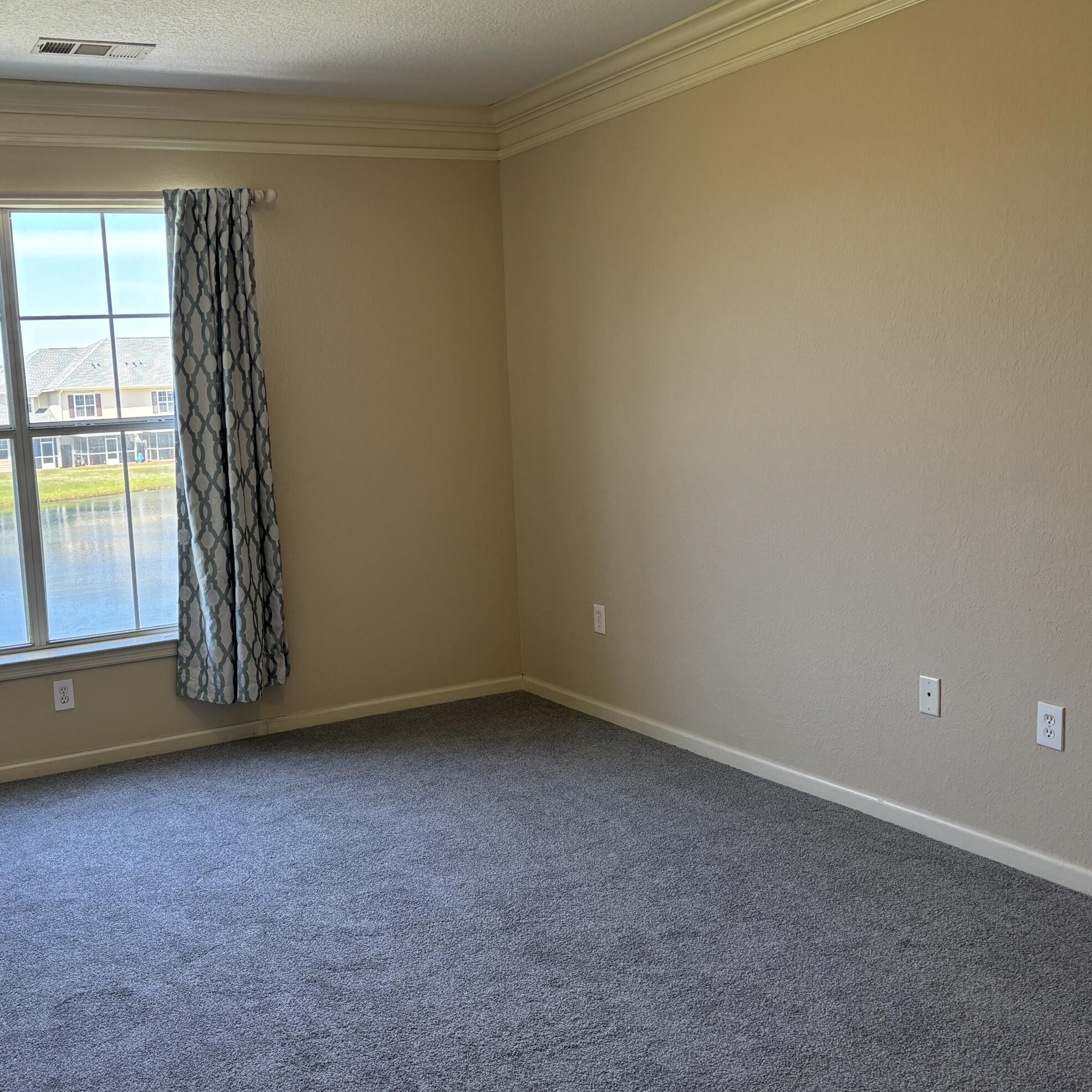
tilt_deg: -4.4
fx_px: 1249
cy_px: 530
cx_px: 370
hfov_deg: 46.5
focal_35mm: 35
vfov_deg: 47.2
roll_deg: +3.4
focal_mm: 5.96
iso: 80
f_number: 1.6
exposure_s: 1/120
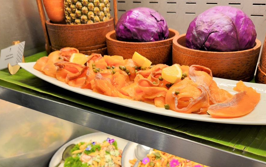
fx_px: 225
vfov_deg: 40.1
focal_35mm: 31
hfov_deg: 61.1
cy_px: 112
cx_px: 146
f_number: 1.8
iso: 125
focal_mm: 5.4
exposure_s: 1/100
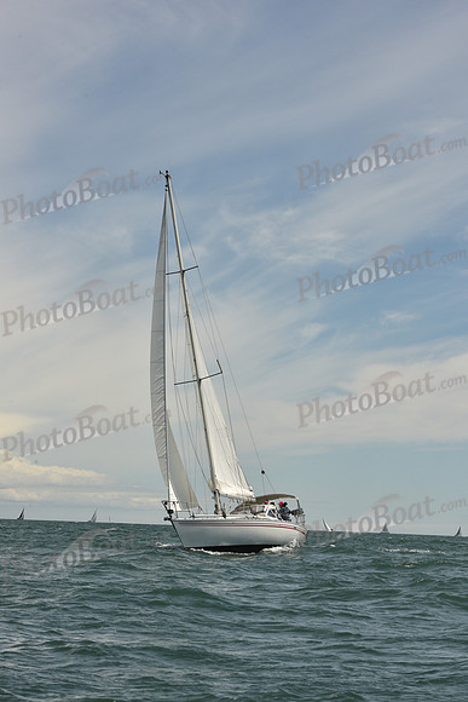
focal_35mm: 85
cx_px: 234
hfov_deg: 16.1
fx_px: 1656
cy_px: 351
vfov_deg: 23.9
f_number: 14
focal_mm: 85
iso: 320
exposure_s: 1/800
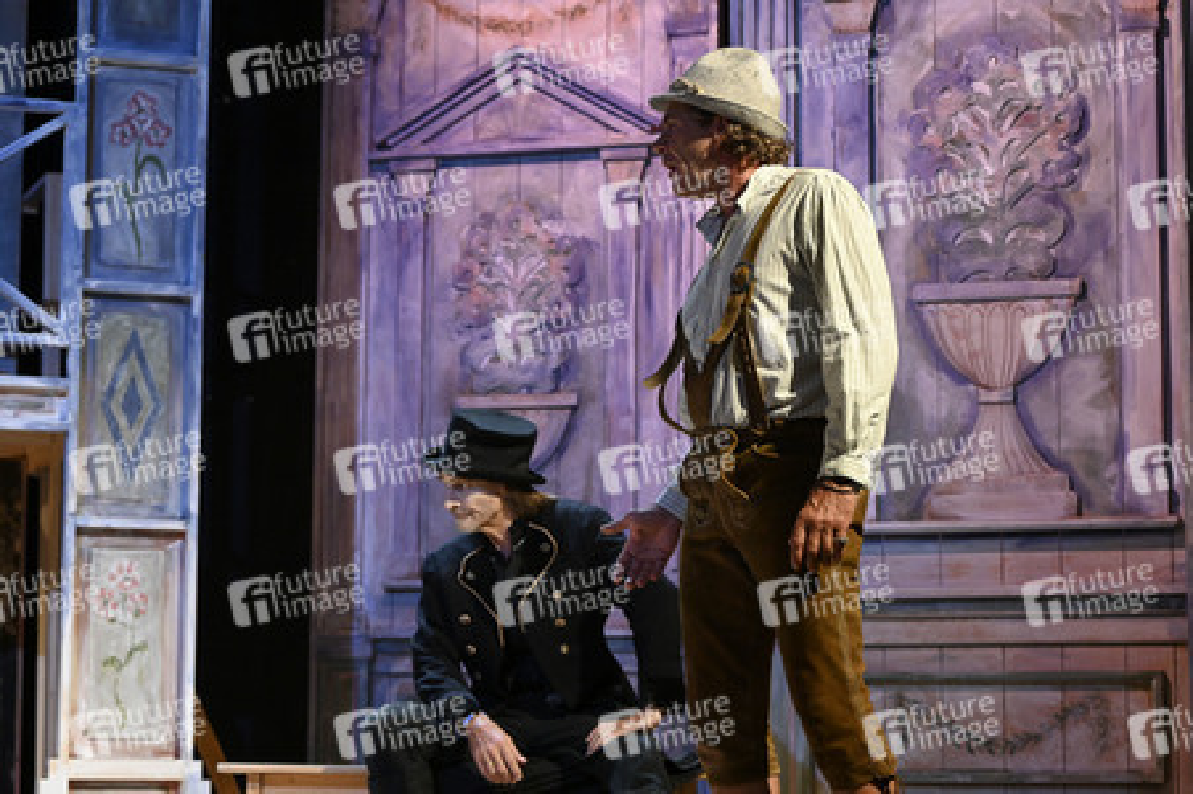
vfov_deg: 17.2
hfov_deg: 25.7
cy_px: 397
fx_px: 2616
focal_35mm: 79
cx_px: 596
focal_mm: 79
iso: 4000
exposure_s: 1/200
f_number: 6.3
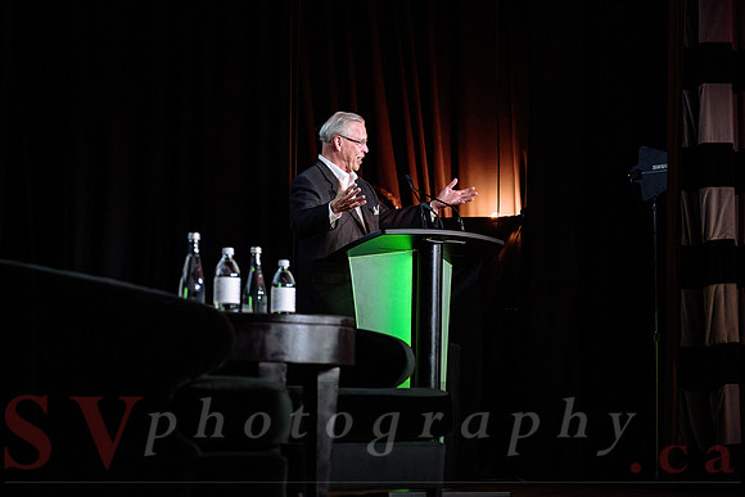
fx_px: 1982
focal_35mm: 96
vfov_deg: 14.3
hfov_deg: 21.2
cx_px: 247
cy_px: 167
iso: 2000
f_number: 3.5
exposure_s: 1/100
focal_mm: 70
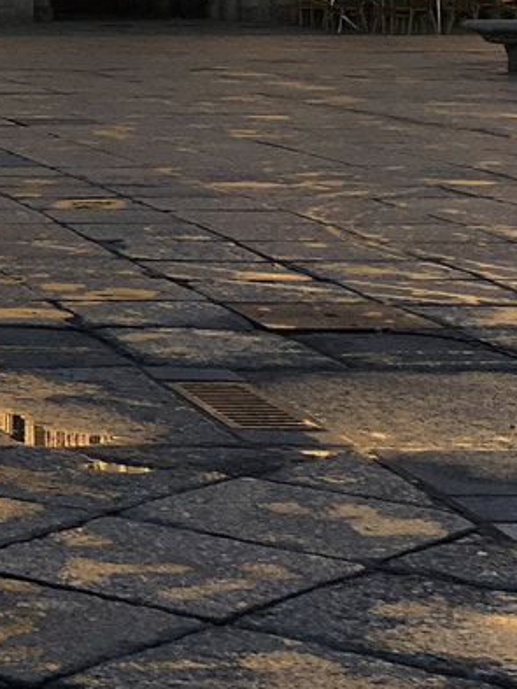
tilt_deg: +0.3
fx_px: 2349
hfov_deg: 11.4
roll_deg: +0.3
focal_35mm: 118
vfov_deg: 16.3
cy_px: -25
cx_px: -487
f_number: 2.2
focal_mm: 4.15
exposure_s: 1/657
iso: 25
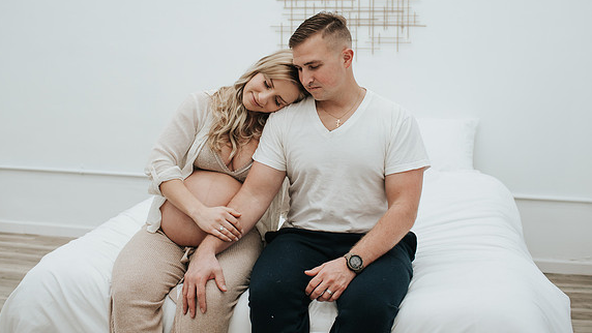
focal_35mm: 42
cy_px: 128
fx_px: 659
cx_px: 294
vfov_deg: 28.3
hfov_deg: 48.3
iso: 360
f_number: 3.2
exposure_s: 1/250
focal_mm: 35
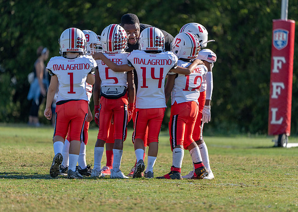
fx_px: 3547
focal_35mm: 419
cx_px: 149
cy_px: 106
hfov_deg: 4.8
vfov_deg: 3.4
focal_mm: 400
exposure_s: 1/1000
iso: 250
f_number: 5.6
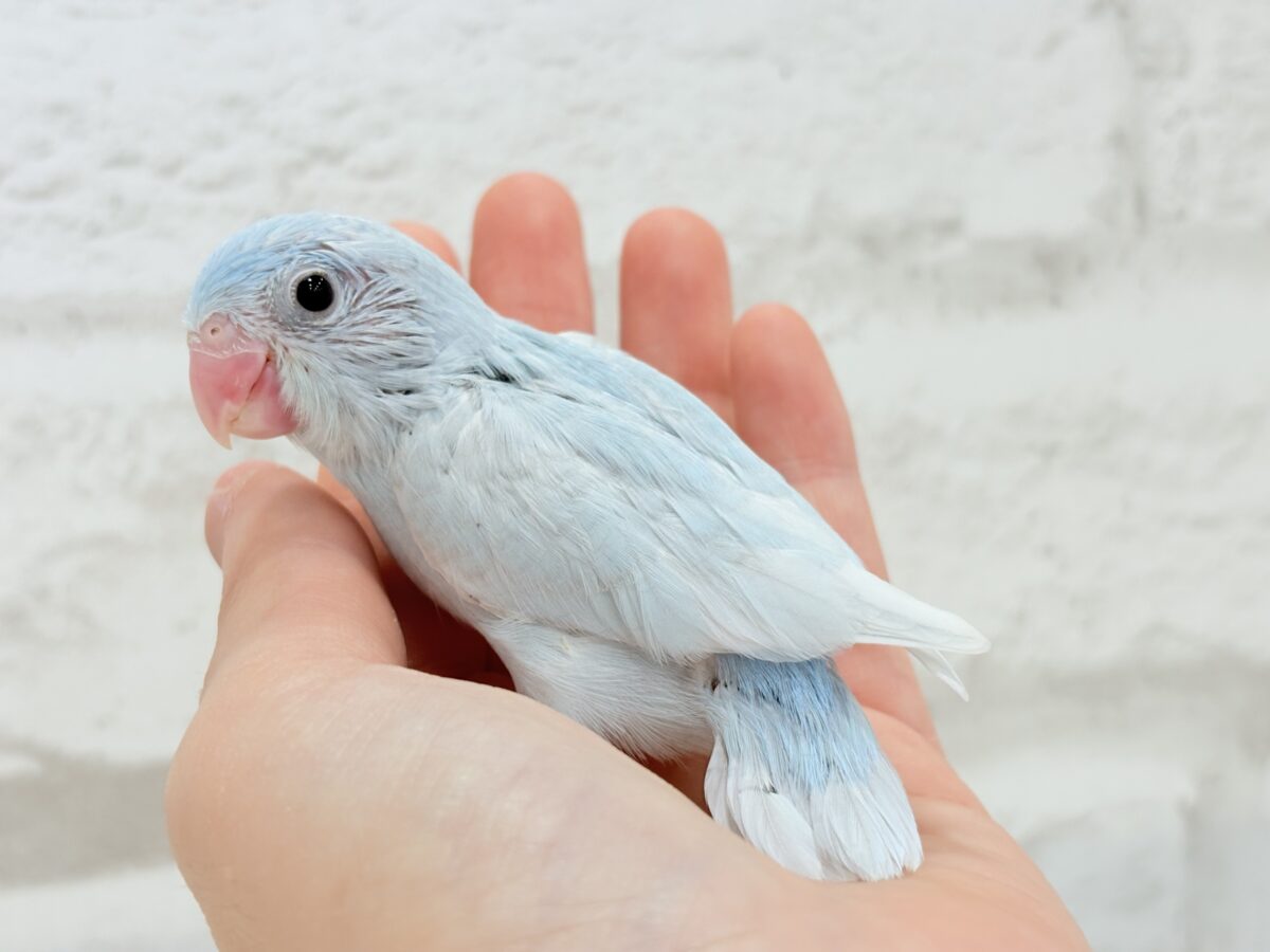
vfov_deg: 28.0
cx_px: 635
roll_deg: +3.7
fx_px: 1908
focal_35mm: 52
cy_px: 476
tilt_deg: -3.7
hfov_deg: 36.8
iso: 64
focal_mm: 5.96
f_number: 1.6
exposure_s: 1/100
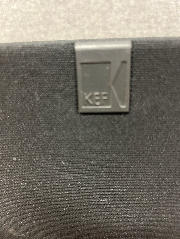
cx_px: 90
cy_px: 120
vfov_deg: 67.3
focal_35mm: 26
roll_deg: +2.9
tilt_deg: -23.8
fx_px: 180
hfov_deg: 53.1
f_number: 1.6
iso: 500
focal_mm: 5.1
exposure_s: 1/25
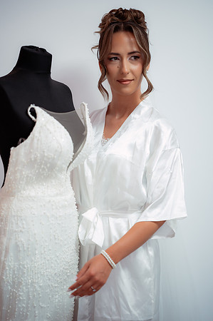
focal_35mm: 85
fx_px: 756
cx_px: 106
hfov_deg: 16.0
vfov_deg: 23.9
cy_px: 160
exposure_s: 1/400
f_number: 2
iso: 640
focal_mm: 85
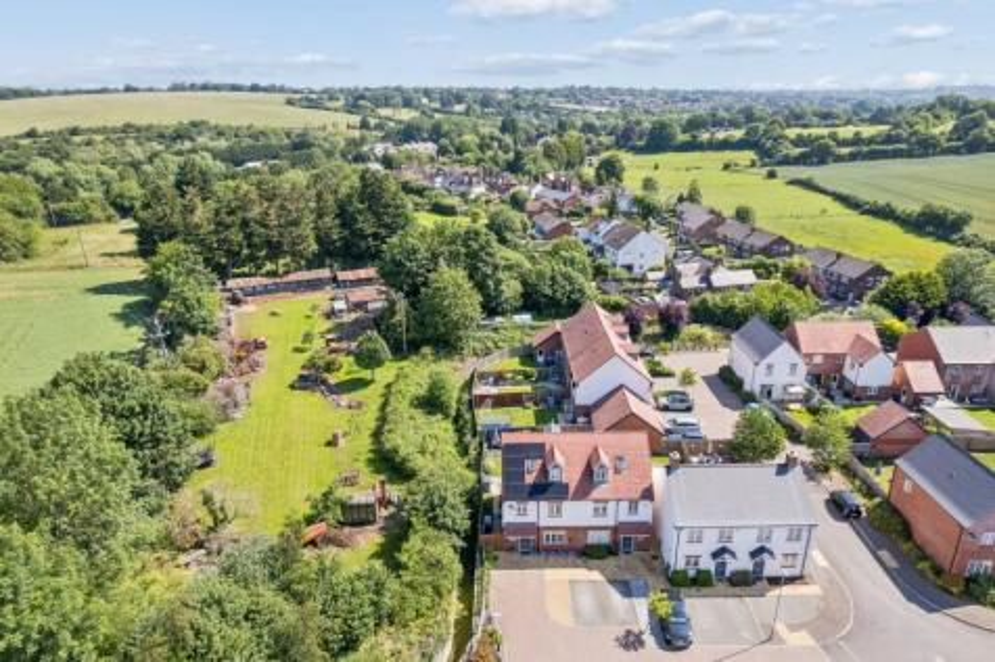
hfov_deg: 78.6
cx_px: 498
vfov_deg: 57.2
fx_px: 608
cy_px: 331
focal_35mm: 22
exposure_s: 1/800
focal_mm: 8.4
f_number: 2.8
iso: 100
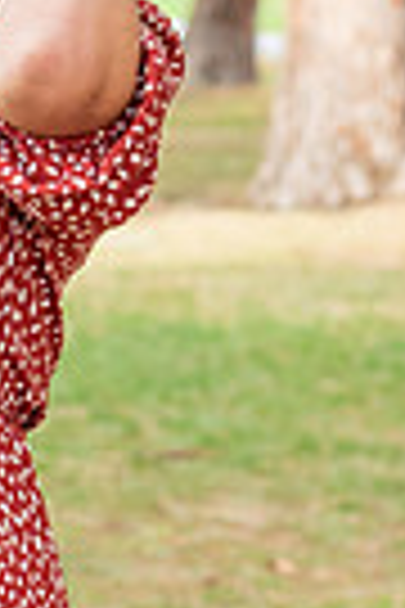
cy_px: 220
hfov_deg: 4.5
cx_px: 12
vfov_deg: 6.8
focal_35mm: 305
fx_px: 5146
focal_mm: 56
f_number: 5
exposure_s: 1/125
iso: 500
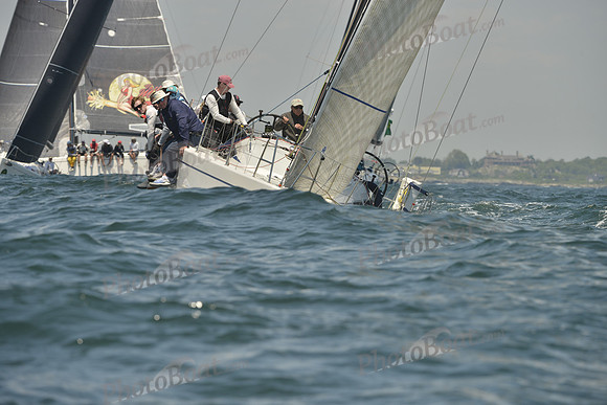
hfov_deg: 7.4
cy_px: 202
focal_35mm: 280
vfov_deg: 4.9
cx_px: 304
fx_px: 4722
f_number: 8
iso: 280
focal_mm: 280
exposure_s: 1/1250
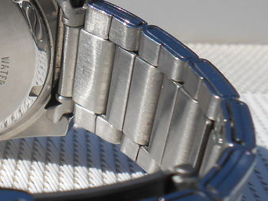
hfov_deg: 22.3
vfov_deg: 19.4
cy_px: 131
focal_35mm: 76
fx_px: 589
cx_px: -101
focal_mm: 4.6
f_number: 3.5
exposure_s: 1/1250
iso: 80
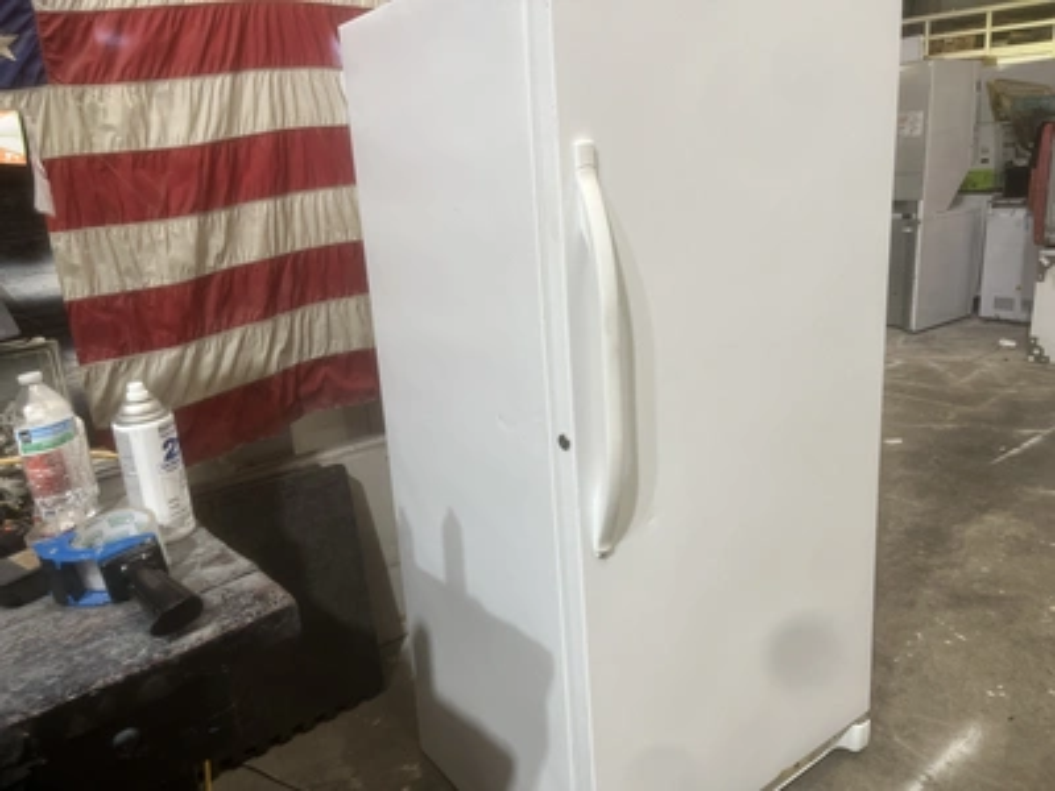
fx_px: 792
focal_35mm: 26
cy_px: 396
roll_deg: +3.4
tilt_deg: -15.5
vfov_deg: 53.1
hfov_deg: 67.3
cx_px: 528
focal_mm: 5.1
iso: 125
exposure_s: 1/120
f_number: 1.6
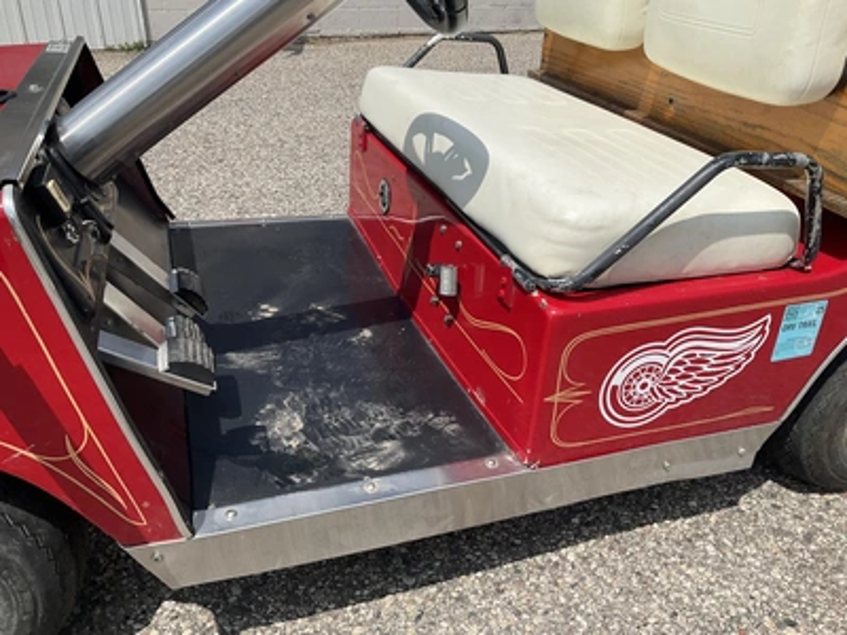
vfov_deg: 48.2
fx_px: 710
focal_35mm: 29
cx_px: 424
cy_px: 318
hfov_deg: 61.7
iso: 25
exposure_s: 1/2667
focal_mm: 3
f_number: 1.8
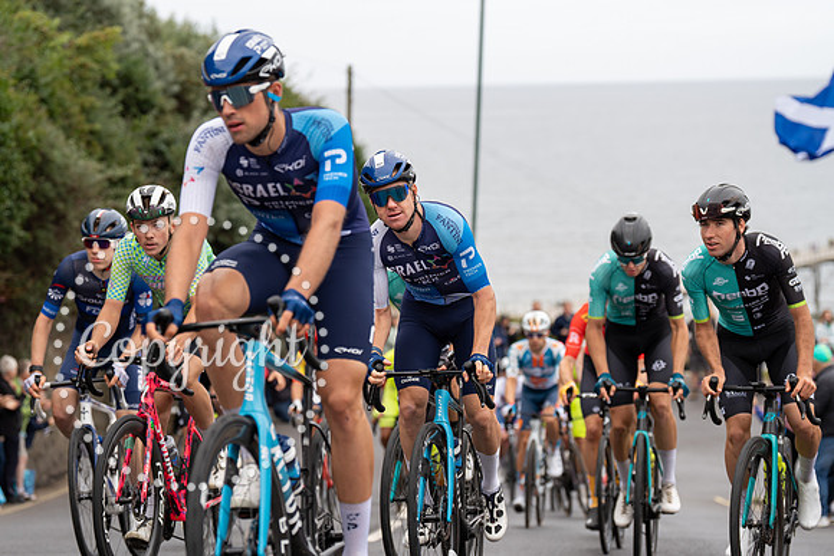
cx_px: 417
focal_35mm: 103
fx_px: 2387
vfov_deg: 13.3
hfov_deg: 19.8
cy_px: 278
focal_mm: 103
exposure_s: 1/1000
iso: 320
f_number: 3.5
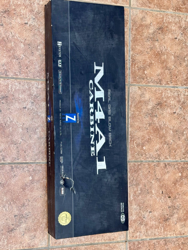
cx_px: 94
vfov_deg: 39.7
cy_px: 125
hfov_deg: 30.3
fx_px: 348
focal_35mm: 48
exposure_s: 1/125
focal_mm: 6.76
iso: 50
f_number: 1.78
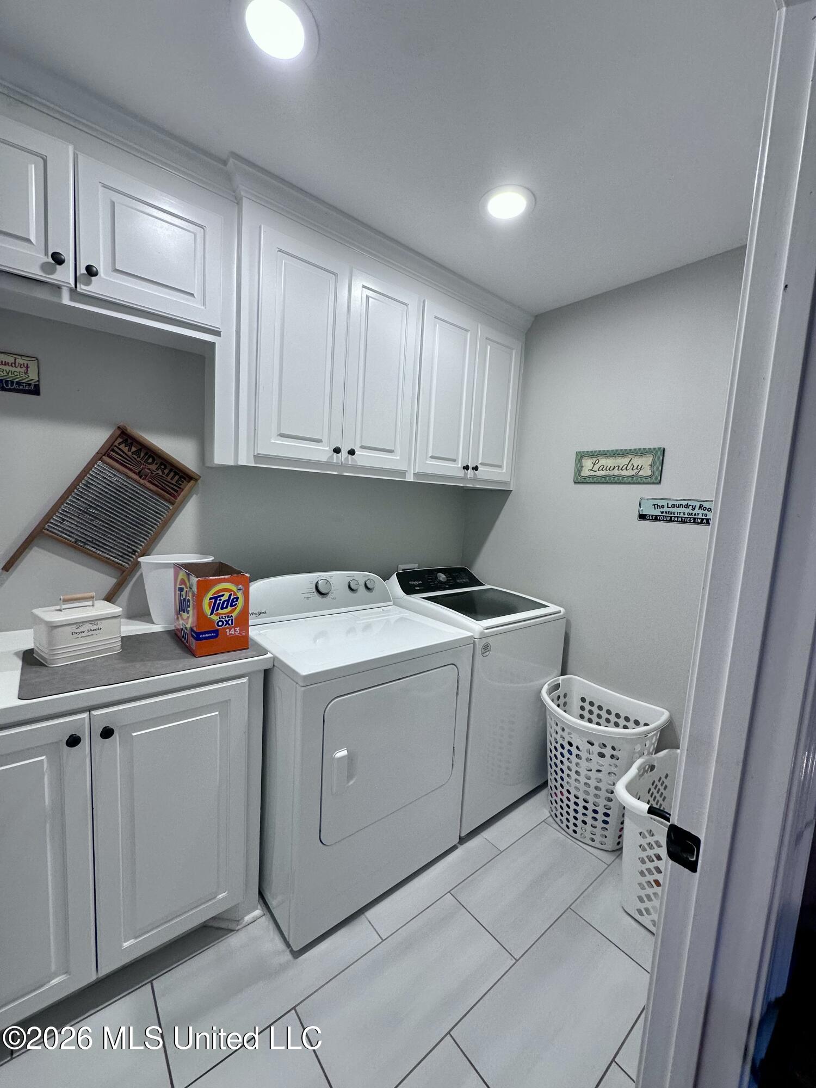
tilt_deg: -5.3
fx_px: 440
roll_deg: -4.2
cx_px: 408
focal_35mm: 14
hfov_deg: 85.7
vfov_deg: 102.1
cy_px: 544
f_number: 2.2
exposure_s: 1/120
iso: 125
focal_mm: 2.22
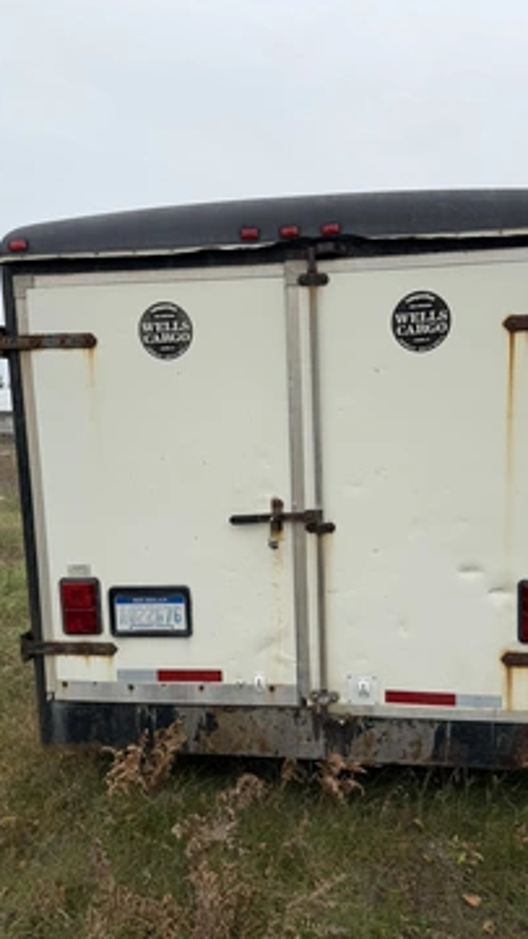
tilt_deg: -5.6
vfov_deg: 66.0
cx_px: 310
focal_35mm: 29
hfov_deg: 40.0
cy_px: 494
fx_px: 722
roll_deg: -1.4
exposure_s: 1/2370
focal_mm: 6.76
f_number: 1.78
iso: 80
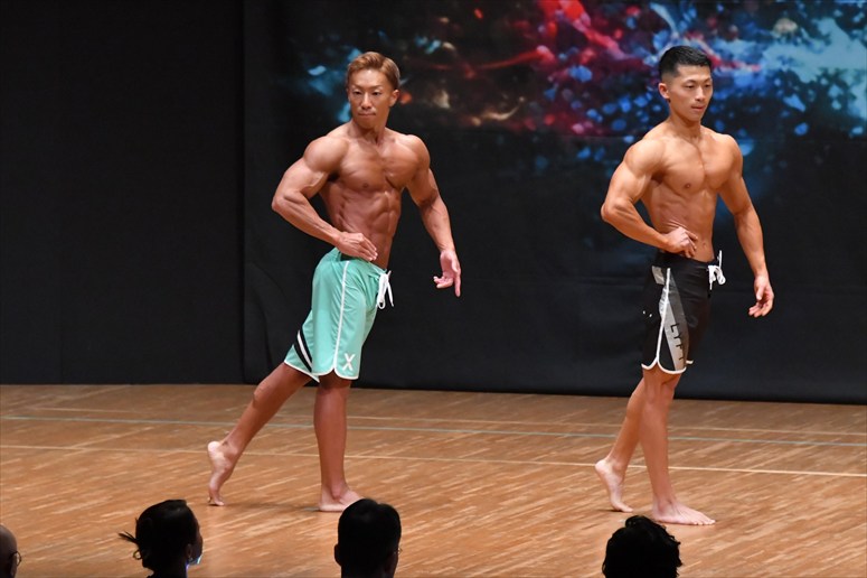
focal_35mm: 285
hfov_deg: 7.2
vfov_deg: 4.8
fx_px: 6860
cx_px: 434
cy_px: 289
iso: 8000
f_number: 5.6
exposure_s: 1/400
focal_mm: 190
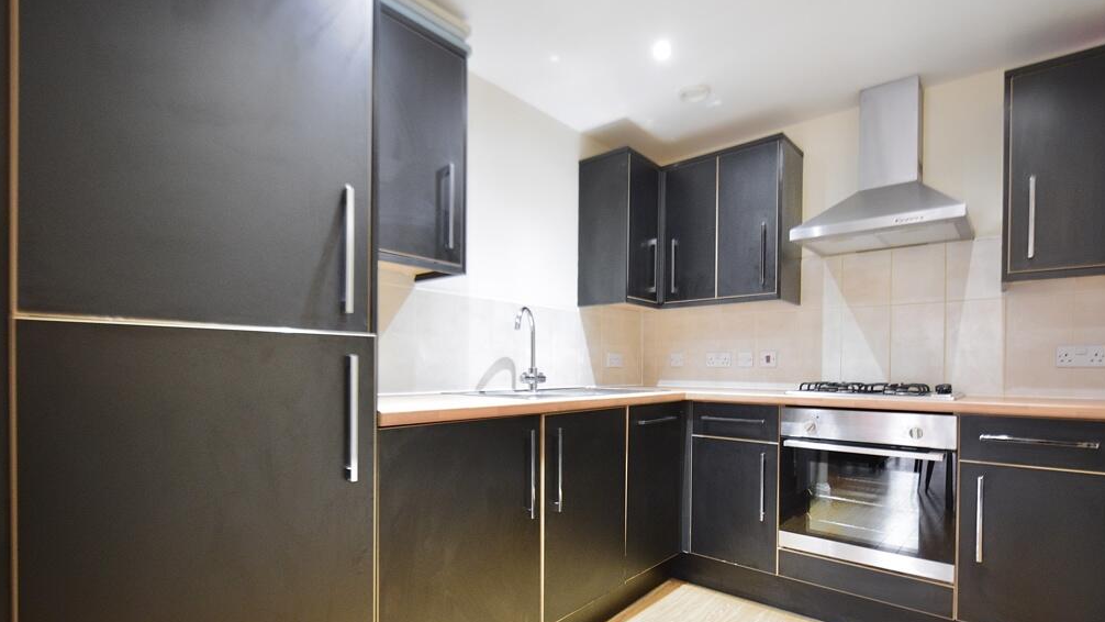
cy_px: 337
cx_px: 557
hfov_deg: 99.4
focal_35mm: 16
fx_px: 469
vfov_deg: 67.0
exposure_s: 1/15
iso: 800
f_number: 3.5
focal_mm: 10
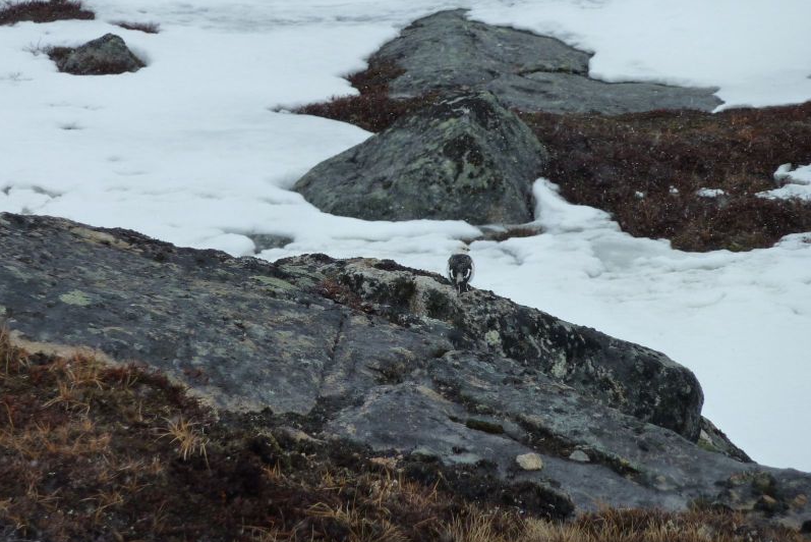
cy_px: 255
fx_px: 7053
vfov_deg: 4.4
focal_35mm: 313
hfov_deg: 6.6
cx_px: 405
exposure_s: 1/400
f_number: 5.6
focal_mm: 49.2
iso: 125
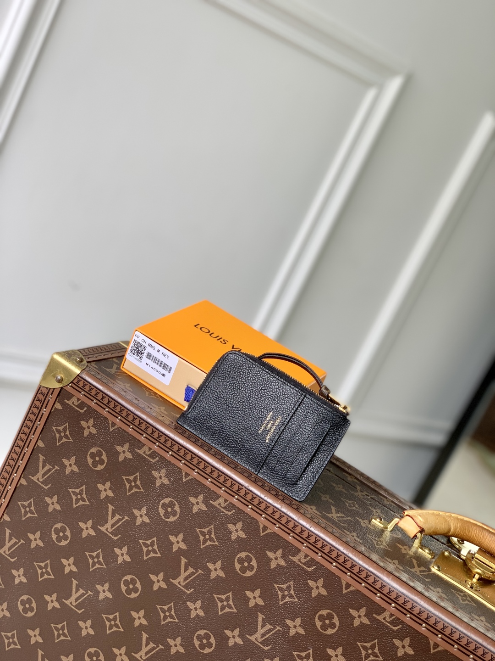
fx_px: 991
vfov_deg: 36.8
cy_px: 330
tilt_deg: -13.6
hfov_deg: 28.0
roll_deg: -26.4
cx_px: 248
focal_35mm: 52
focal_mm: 6
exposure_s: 1/122
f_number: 2.4
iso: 20
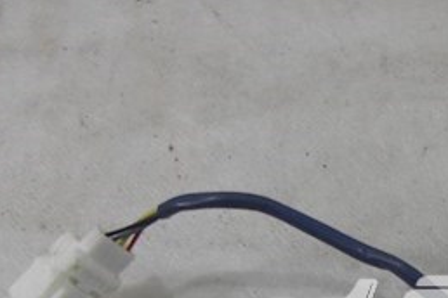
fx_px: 1219
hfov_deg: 20.5
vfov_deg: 13.7
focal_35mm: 98
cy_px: 327
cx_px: 373
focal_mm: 7.9
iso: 200
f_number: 2.8
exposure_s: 1/50
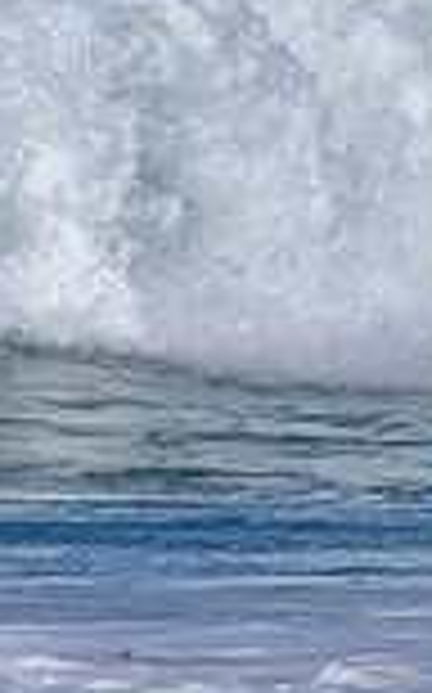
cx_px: -724
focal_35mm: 3846
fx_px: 72585
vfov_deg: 0.5
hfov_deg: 0.3
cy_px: 187
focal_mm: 1000
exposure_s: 1/3200
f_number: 11
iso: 900
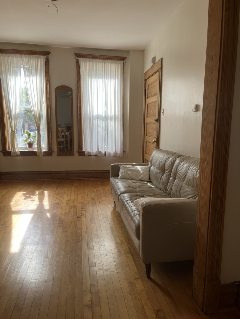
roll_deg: -0.8
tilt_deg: -9.1
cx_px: 120
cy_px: 160
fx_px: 240
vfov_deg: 67.3
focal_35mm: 26
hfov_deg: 53.1
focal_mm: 5.1
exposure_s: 1/122
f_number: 1.6
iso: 32
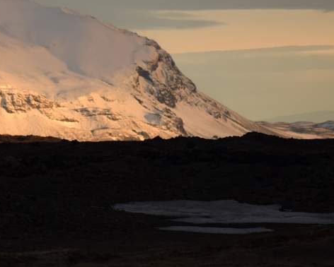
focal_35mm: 611
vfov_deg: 2.5
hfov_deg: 3.2
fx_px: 6042
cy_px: 80
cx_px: -22
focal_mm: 200
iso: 400
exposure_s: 1/250
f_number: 5.6
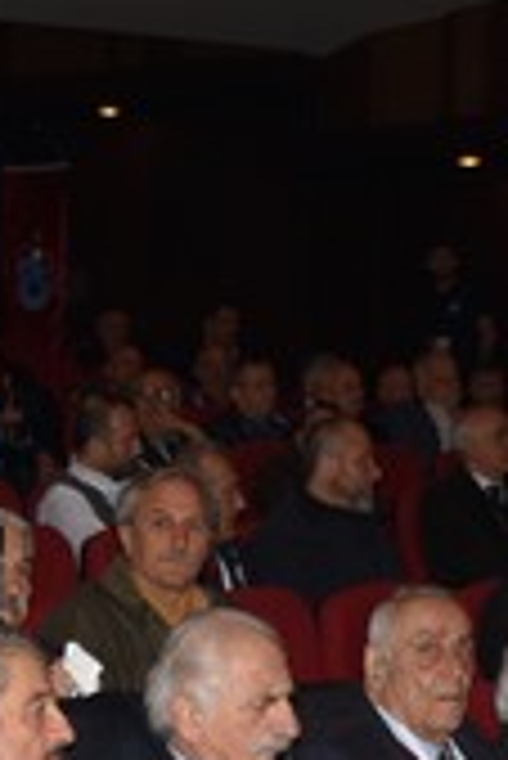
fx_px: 2513
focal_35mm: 119
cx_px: 0
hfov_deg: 11.4
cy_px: 812
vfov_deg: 16.7
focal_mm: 20
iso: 200
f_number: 3.5
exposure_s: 1/60
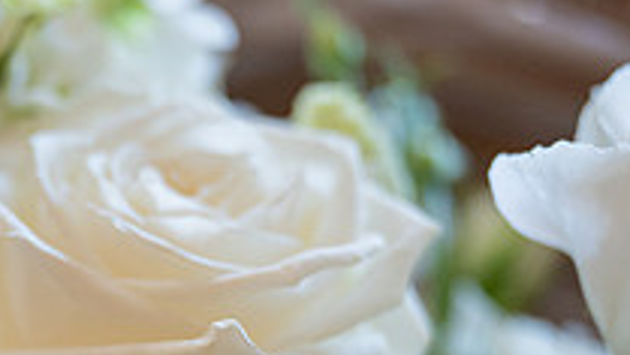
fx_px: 2625
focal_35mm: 157
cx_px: 45
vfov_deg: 7.6
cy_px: 519
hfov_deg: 13.5
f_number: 2.8
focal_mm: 54
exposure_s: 1/160
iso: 500
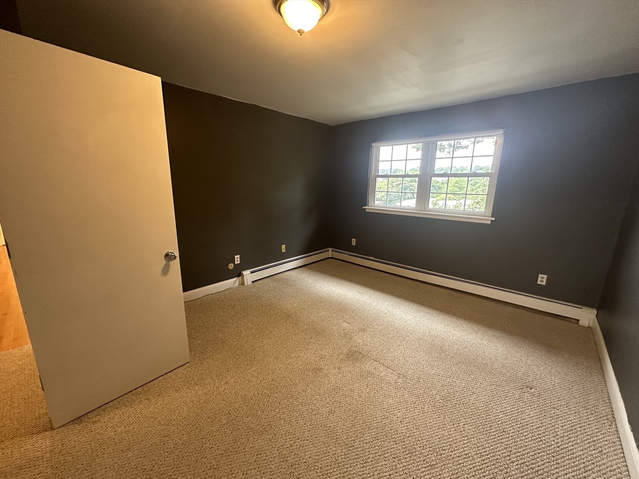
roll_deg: -1.0
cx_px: 320
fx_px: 258
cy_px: 240
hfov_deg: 102.1
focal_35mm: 14
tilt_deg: -12.0
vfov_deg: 85.7
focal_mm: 2.22
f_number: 2.2
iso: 250
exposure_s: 1/60
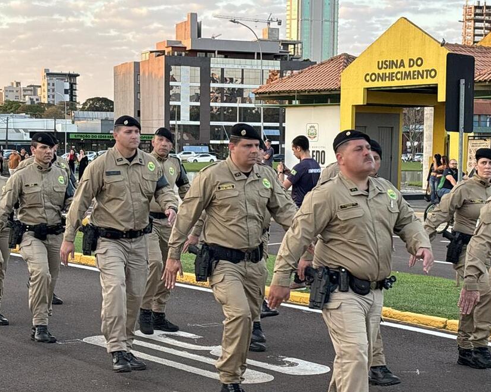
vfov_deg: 20.7
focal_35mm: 74
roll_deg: -0.7
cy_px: 229
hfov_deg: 25.7
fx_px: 1075
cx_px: 233
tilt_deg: -4.7
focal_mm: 5.96
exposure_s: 1/103
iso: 50
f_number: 1.6
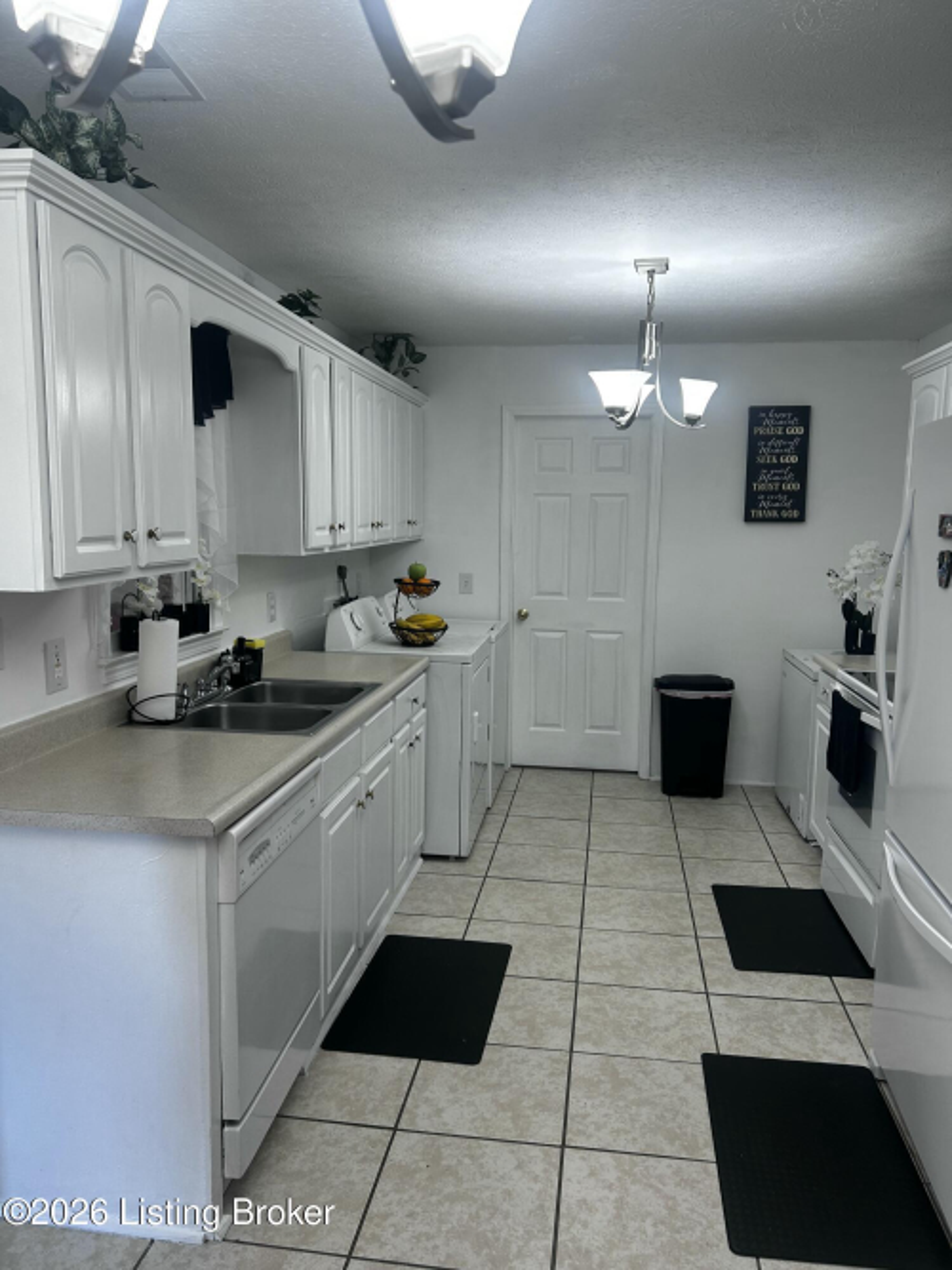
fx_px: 954
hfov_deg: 53.0
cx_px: 476
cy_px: 635
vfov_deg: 67.3
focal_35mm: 26
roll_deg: -1.2
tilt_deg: -7.6
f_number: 1.5
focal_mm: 5.7
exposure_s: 1/120
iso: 50
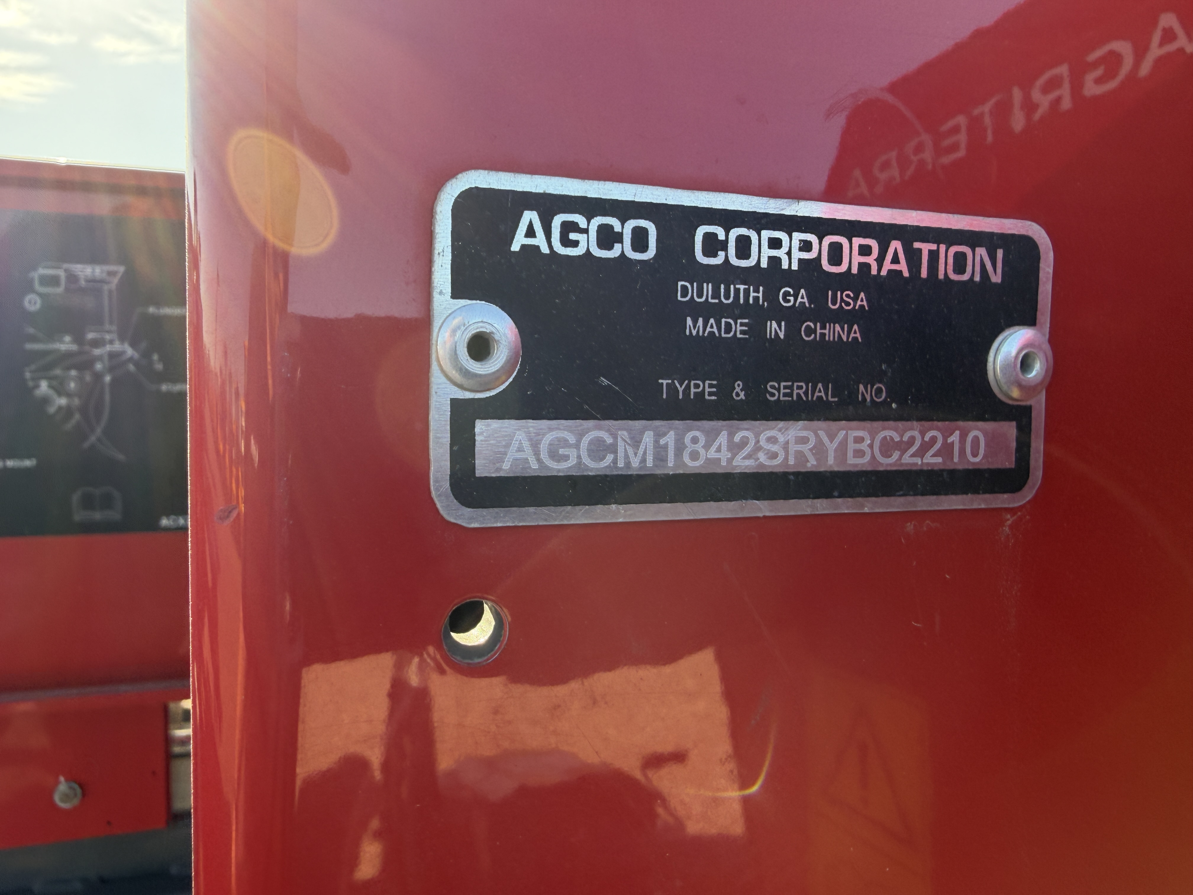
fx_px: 827
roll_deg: -2.9
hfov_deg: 71.6
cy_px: 448
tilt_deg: -10.4
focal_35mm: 24
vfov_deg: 56.8
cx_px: 596
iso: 50
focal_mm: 2.22
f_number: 2.2
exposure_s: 1/208
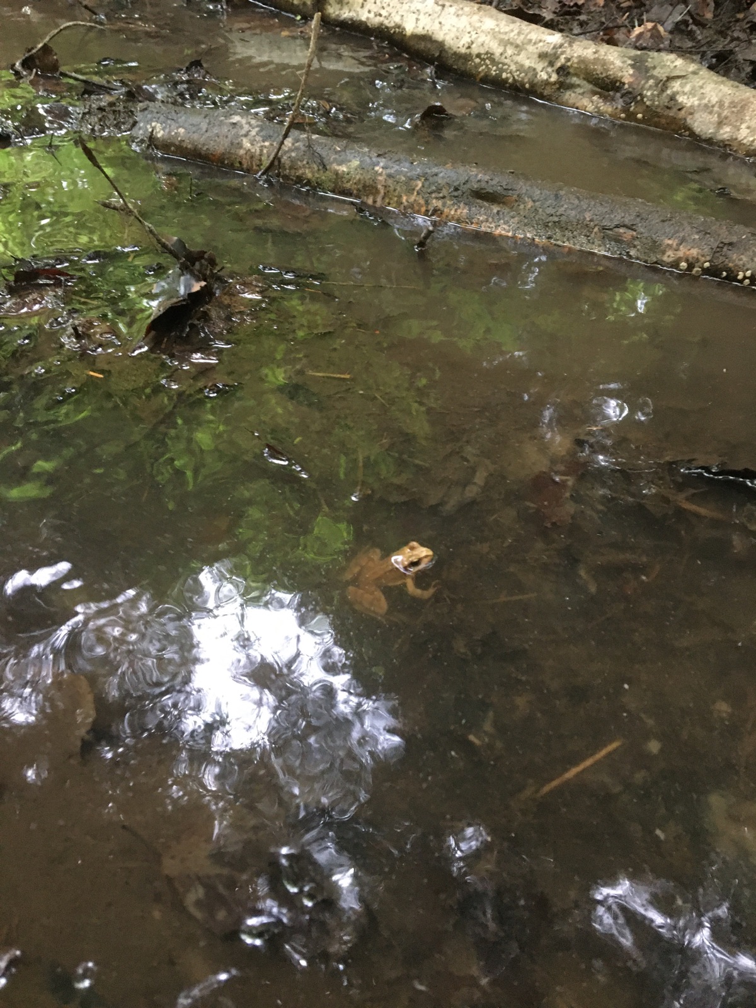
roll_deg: -1.8
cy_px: 504
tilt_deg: -43.2
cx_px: 378
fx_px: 844
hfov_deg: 48.2
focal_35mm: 29
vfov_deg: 61.7
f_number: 2.2
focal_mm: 4.15
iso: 200
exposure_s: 1/17
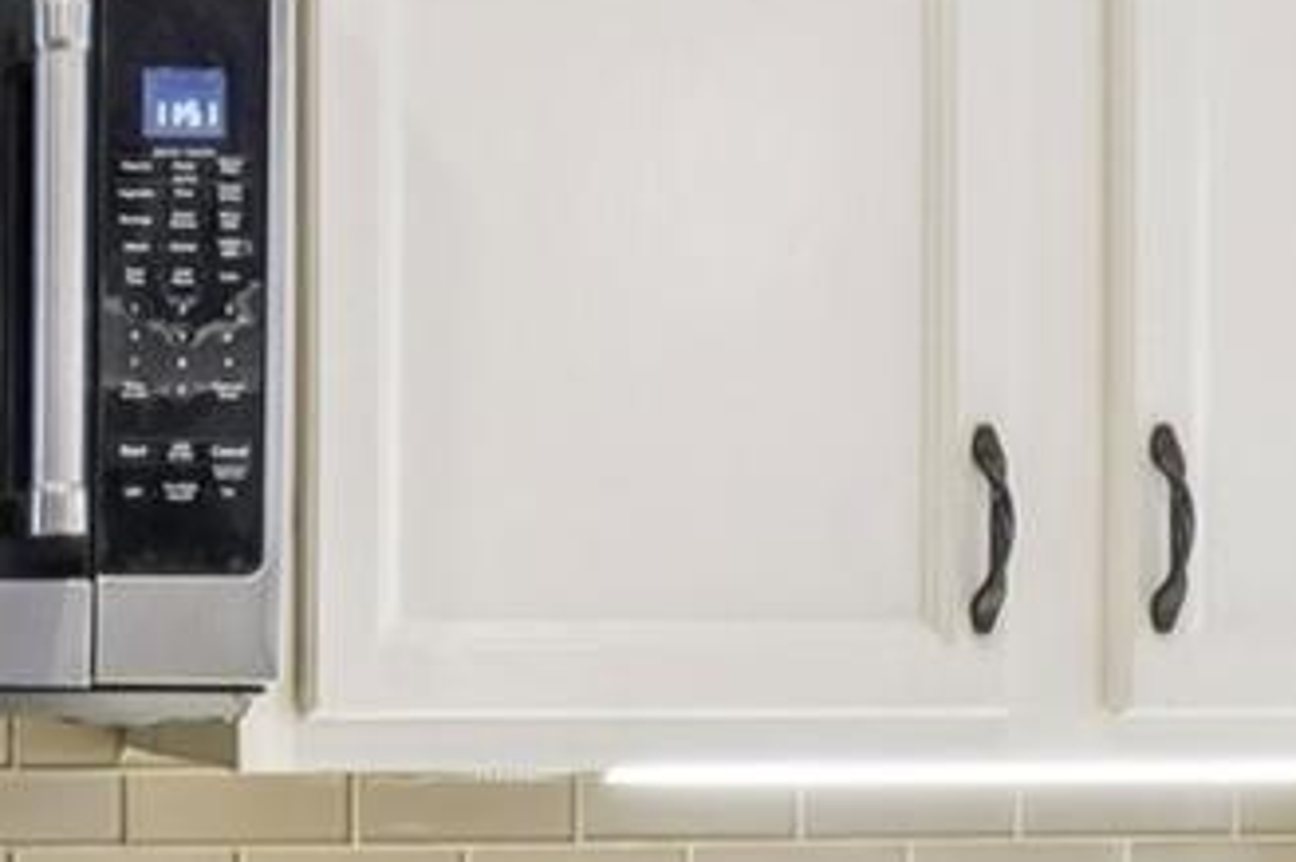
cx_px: -410
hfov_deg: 24.1
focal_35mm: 73
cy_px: 748
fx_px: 2627
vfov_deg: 18.4
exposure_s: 1/8
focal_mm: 10
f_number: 8
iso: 400
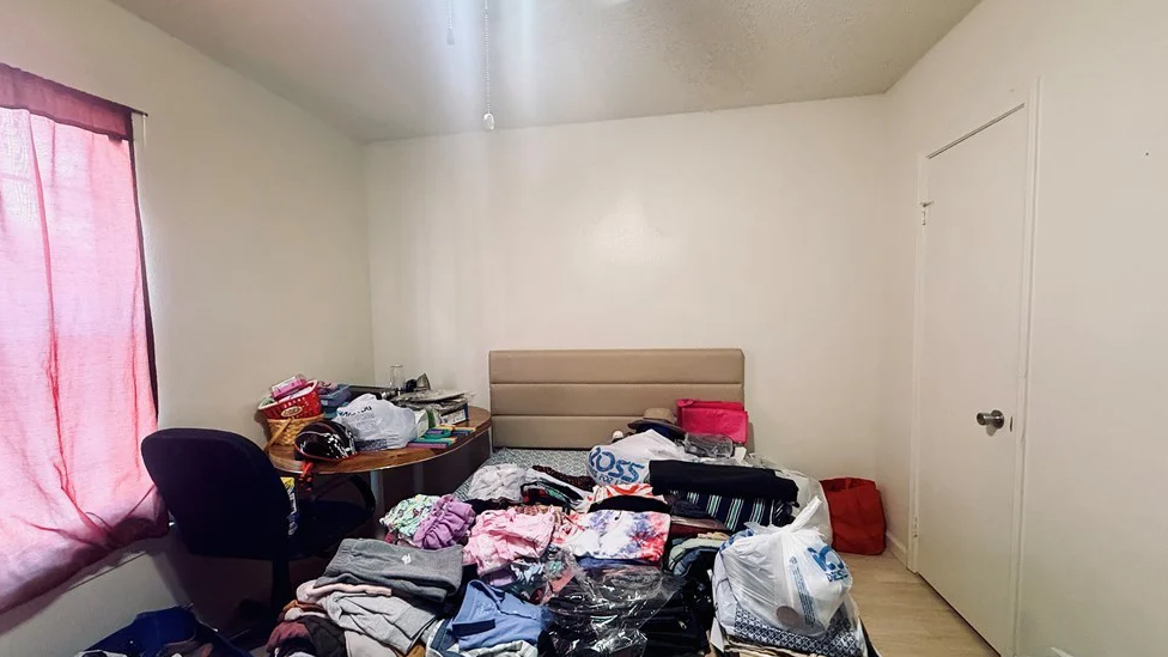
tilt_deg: -3.1
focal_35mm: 16
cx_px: 596
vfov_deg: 67.1
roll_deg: +1.2
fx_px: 496
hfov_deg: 99.4
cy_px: 341
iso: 640
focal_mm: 2.22
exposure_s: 1/60
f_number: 2.2
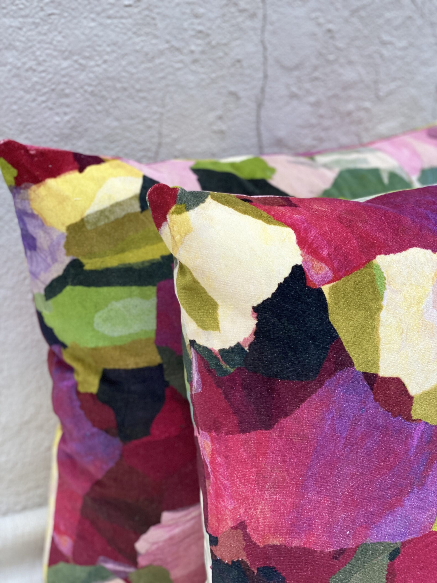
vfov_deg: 36.8
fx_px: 875
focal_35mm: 52
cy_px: 292
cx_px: 218
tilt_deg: -21.7
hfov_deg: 28.0
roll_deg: -2.6
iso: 160
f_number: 2
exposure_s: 1/60
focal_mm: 6
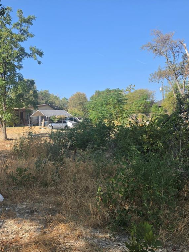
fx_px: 226
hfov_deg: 42.2
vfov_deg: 58.4
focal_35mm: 31
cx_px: 24
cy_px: 127
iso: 64
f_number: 1.4
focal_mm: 6.5
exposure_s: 1/3309
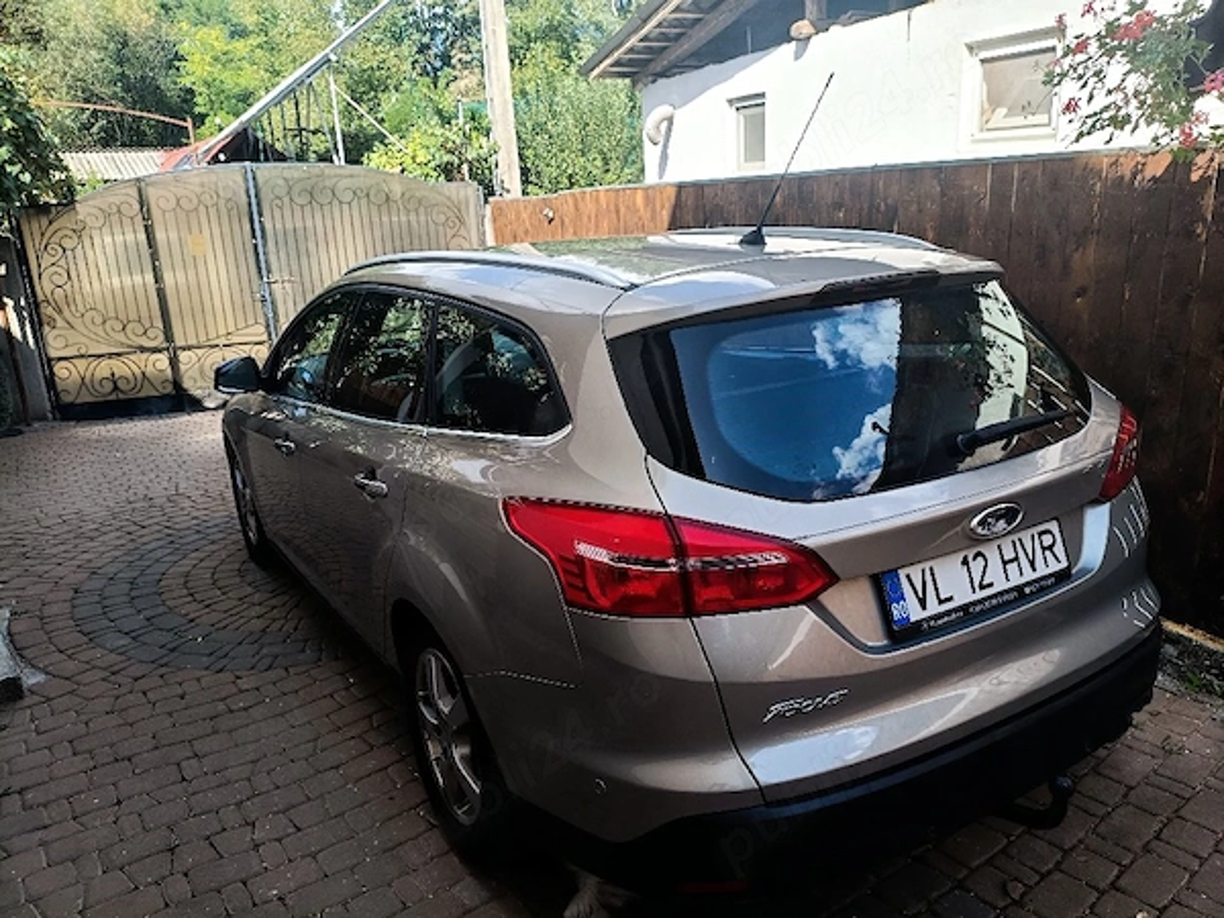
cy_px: 459
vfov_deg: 53.1
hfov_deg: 67.3
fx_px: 919
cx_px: 612
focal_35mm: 26
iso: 51
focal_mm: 4.94
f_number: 1.5
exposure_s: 1/625
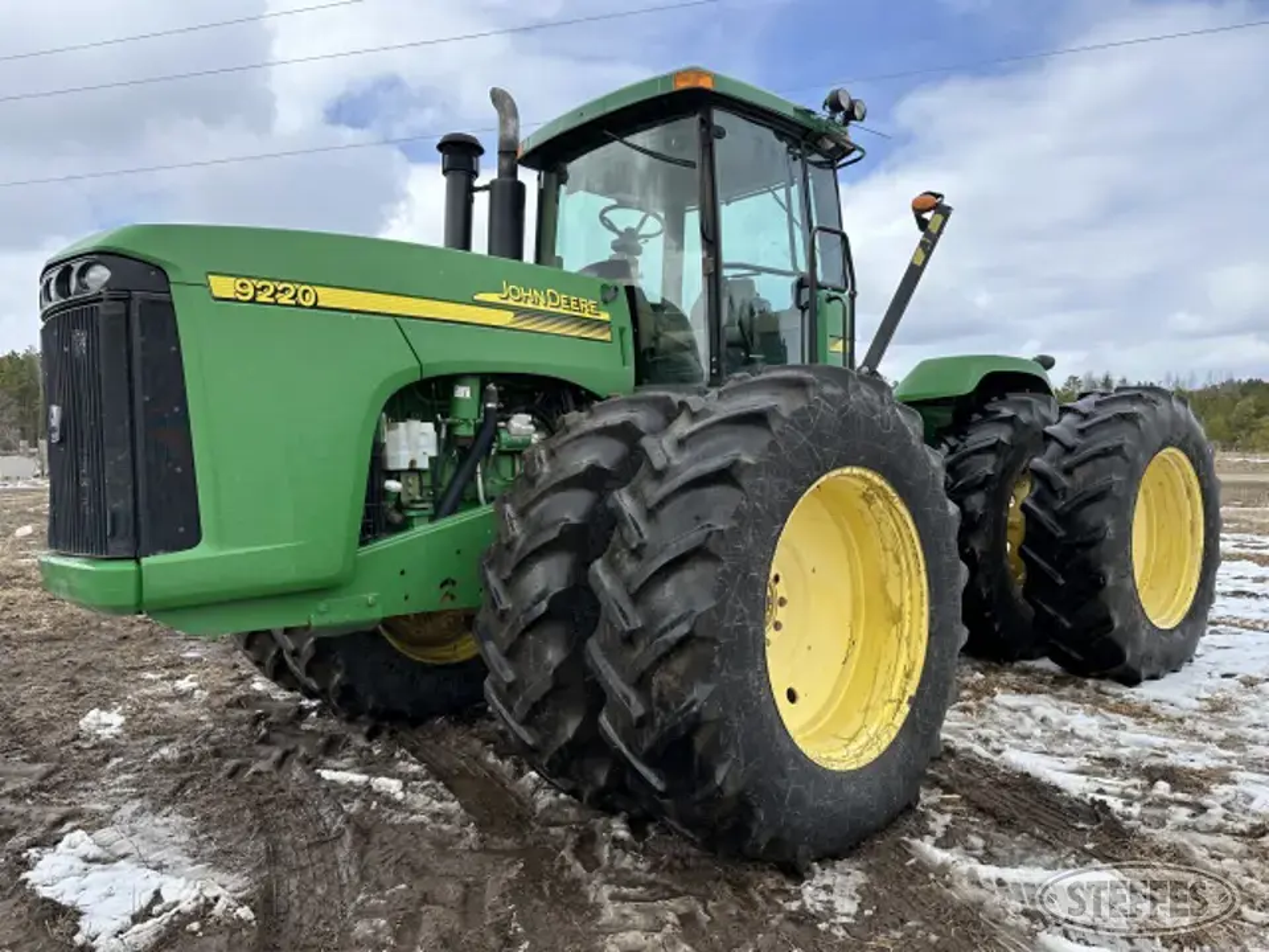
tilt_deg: -1.9
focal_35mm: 24
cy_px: 476
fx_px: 880
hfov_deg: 71.6
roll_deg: +1.1
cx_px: 634
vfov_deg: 56.8
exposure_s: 1/2660
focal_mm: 6.86
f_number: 1.78
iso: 80
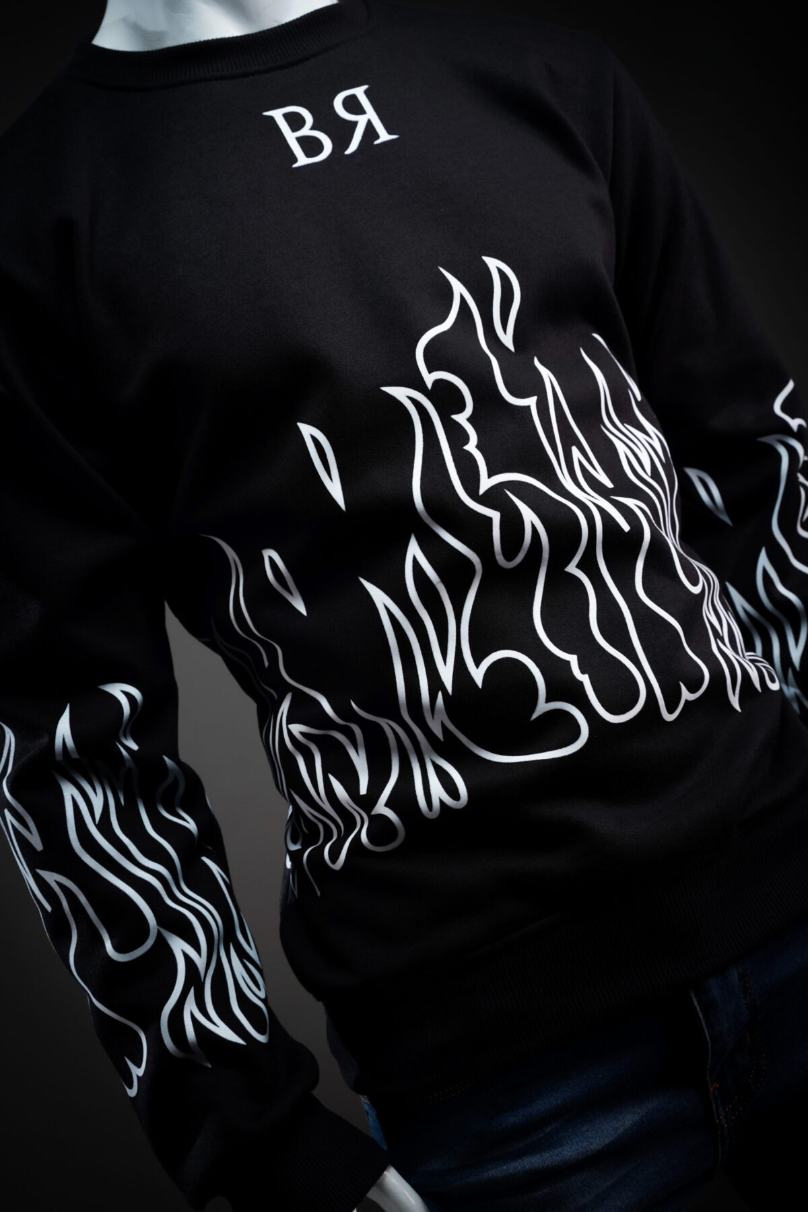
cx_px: 404
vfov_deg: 41.1
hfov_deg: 28.1
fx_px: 1616
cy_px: 606
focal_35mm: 48
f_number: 9
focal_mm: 48
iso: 100
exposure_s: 1/125
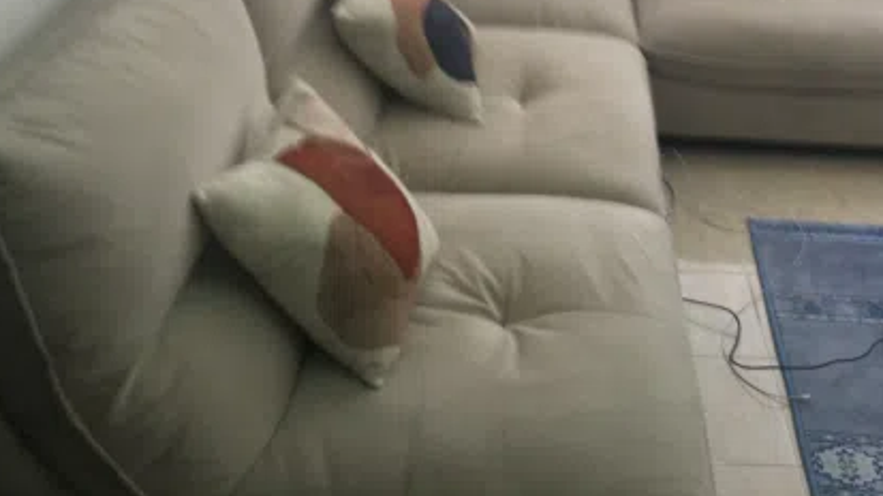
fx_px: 1147
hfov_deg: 41.5
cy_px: 190
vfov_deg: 24.3
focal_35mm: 49
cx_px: 597
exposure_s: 1/33
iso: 25
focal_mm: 4.15
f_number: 2.2
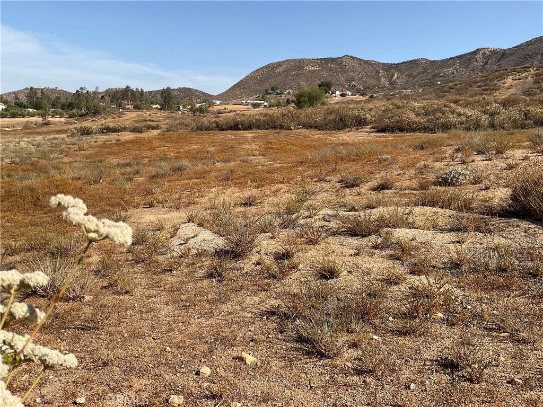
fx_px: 455
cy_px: 204
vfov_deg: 48.2
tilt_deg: -10.4
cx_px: 272
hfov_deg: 61.7
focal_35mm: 29
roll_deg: -2.6
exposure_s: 1/2058
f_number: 1.8
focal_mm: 3
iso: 16
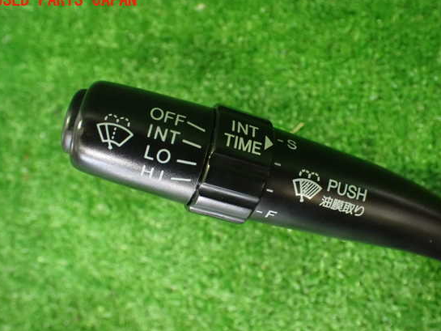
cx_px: 232
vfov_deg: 43.0
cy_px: 172
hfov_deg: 55.3
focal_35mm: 33
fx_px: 421
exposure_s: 1/30
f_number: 2.3
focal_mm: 5.4
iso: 1250
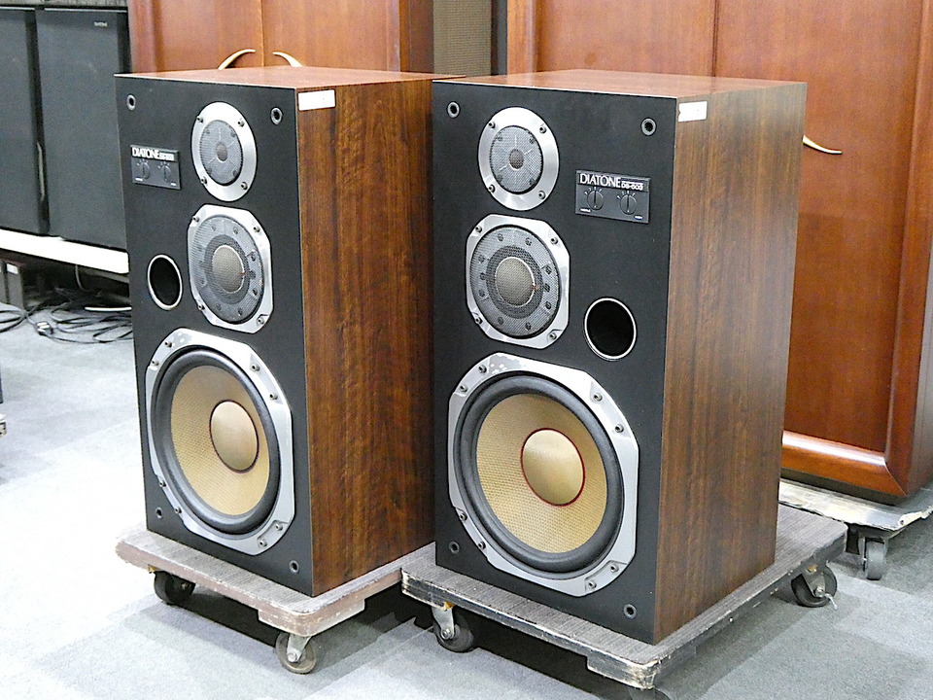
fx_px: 1267
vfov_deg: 30.9
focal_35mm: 47
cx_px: 466
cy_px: 350
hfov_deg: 40.4
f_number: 4
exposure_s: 1/10
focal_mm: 8.4
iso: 1600
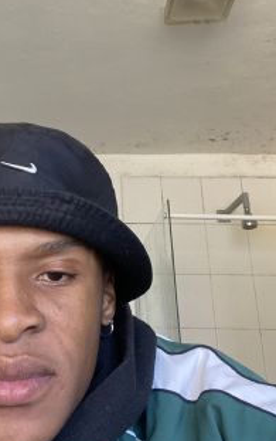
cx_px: 41
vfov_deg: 42.4
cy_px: 180
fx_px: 564
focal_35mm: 47
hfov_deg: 26.8
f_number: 2.2
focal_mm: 2.71
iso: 160
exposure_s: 1/60
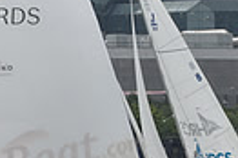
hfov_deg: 2.3
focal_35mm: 888
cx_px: 242
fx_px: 5863
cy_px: 48
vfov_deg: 1.5
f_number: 9
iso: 400
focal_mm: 200
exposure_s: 1/800
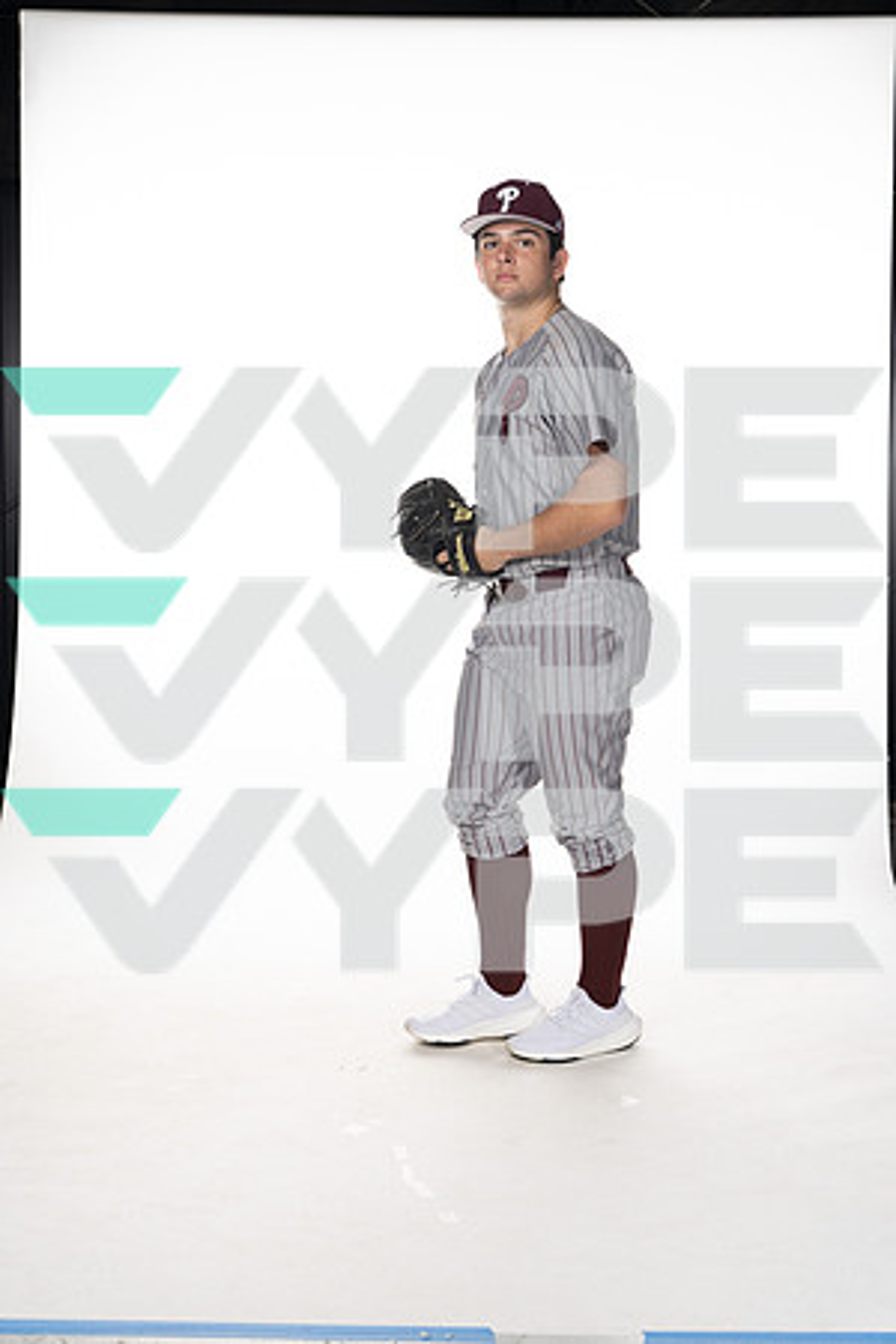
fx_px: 1829
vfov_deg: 40.3
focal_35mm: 49
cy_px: 672
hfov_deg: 27.5
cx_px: 448
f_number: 6.3
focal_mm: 49
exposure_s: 1/250
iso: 400
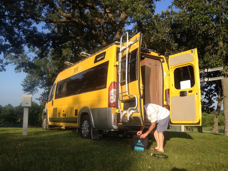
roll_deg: +0.2
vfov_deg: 40.7
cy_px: 86
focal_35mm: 35
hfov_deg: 52.6
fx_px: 231
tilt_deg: +5.8
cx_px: 114
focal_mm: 4.28
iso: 50
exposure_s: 1/890
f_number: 2.4
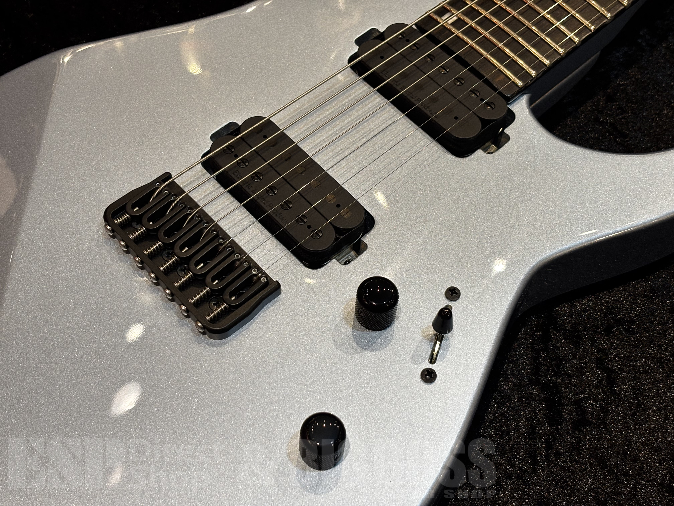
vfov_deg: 28.0
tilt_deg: -55.7
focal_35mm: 52
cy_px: 253
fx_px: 1012
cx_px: 337
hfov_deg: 36.8
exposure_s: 1/60
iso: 64
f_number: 1.6
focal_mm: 5.96
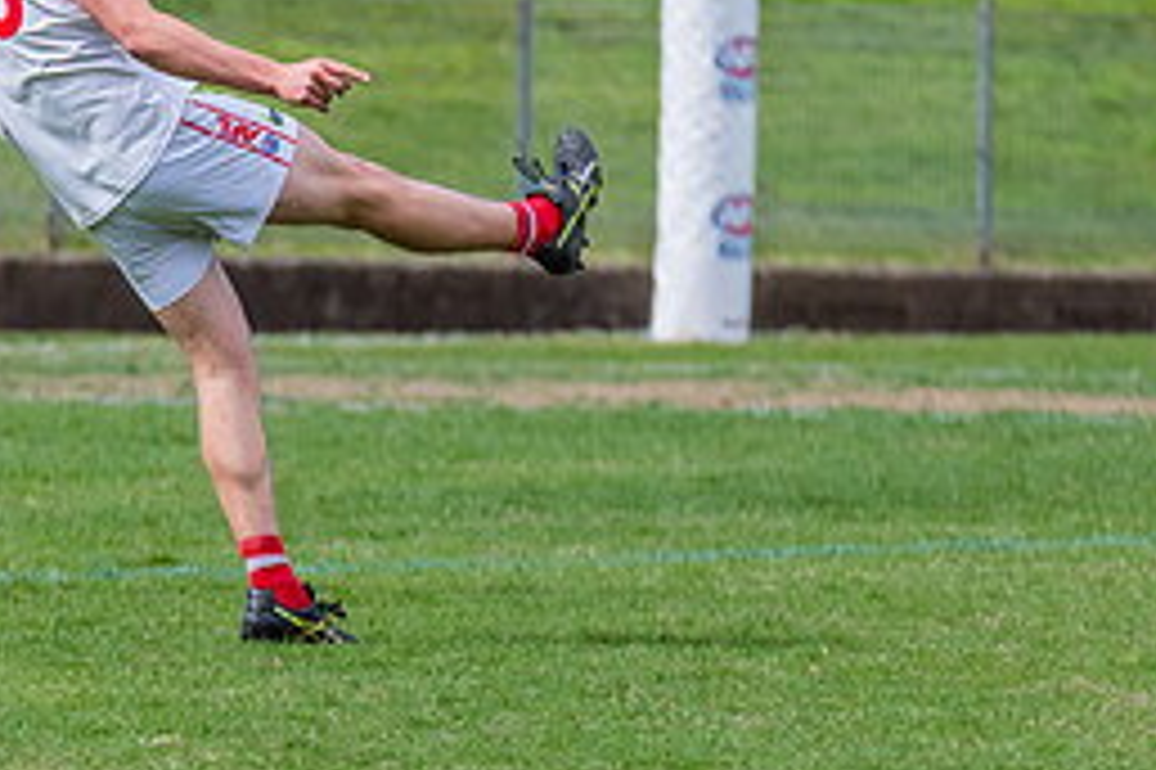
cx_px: 136
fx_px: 24709
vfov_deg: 1.8
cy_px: 38
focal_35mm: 770
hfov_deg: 2.7
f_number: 6.3
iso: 800
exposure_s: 1/1600
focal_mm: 300
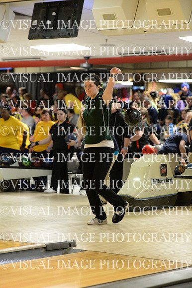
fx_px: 881
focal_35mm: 110
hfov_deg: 12.4
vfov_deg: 18.6
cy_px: 144
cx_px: 96
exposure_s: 1/250
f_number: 2.8
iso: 8000
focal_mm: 110
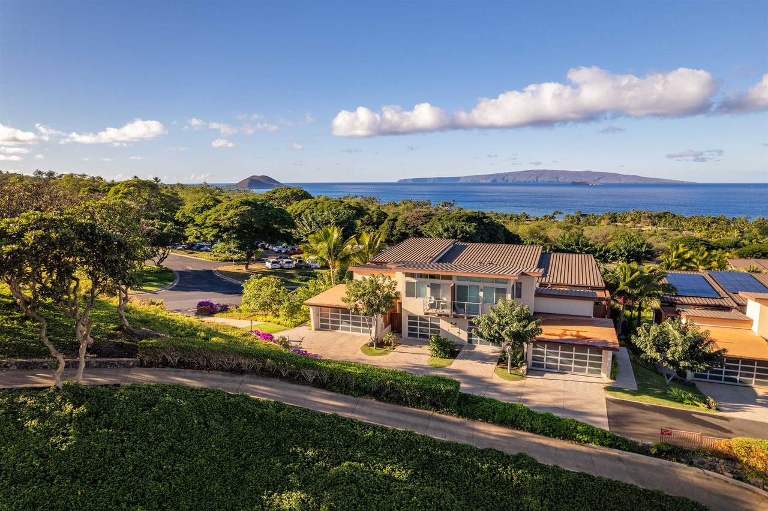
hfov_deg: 78.6
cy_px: 256
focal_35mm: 22
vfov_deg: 57.2
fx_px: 469
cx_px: 384
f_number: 2.8
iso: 100
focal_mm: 8.38
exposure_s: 1/80
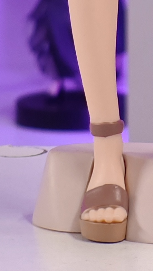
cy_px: -260
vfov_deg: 5.8
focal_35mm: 361
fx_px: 2605
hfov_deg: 3.4
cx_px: 200
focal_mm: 7.48
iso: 800
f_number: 2.4
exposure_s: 1/25
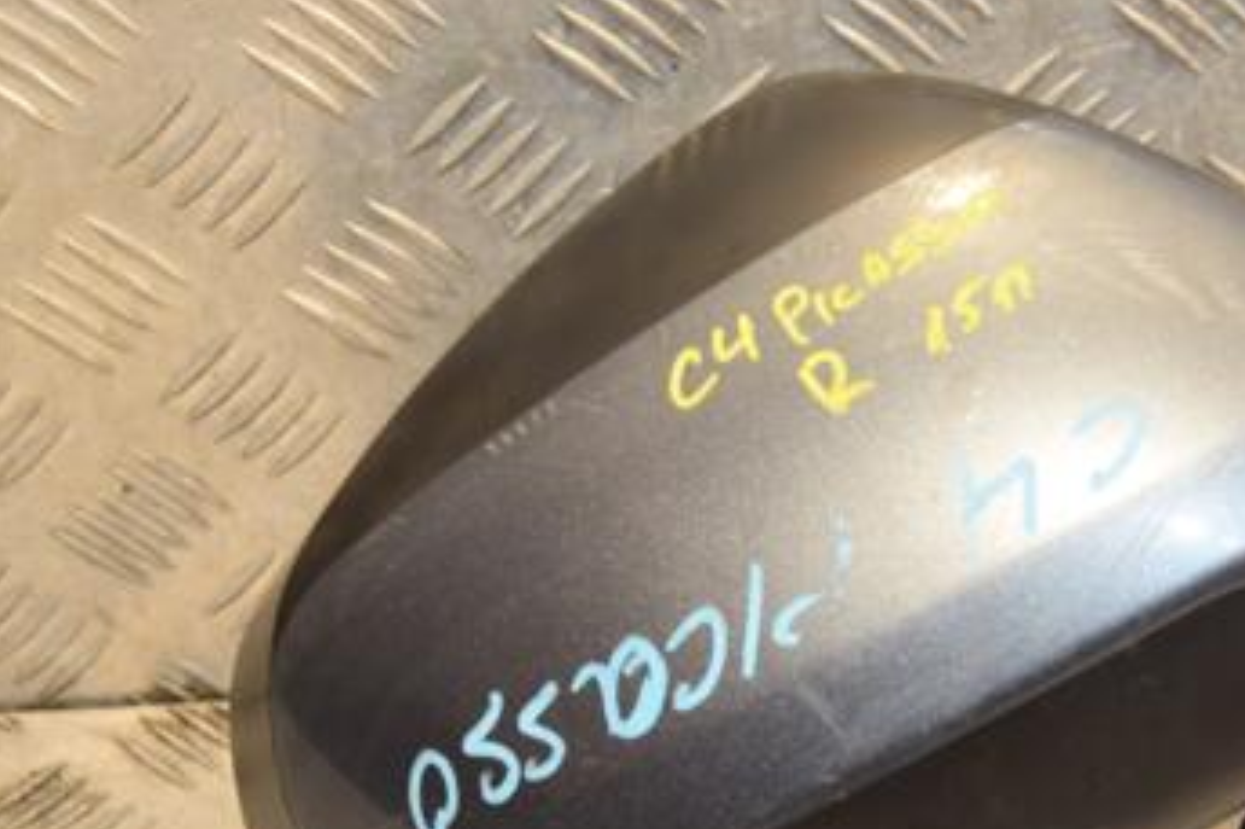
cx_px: 952
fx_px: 4074
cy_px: 623
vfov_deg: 11.6
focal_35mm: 118
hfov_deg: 17.3
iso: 800
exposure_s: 1/200
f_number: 6.3
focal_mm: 45
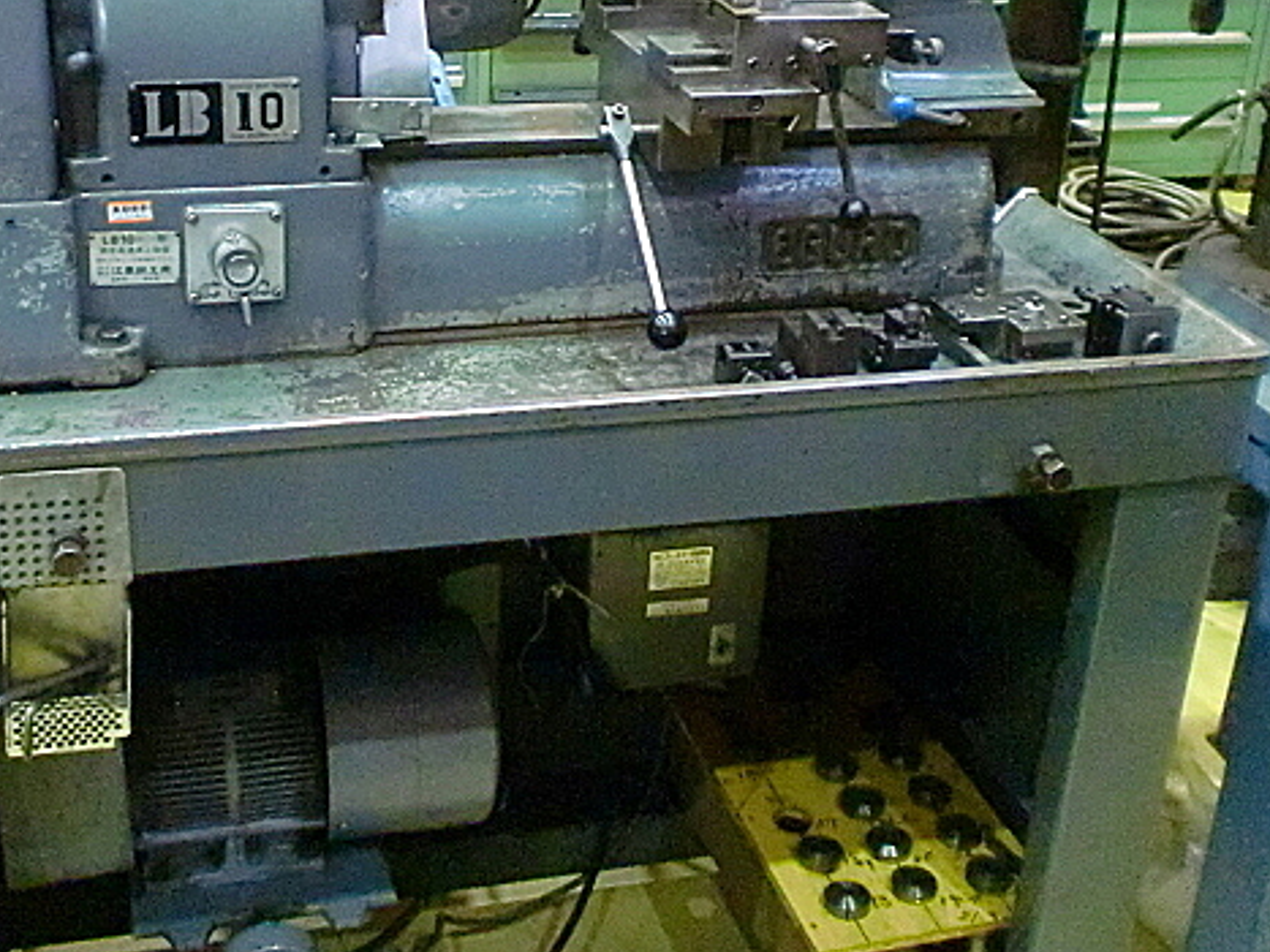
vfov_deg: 30.0
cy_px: 305
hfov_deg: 39.5
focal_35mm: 48
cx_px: 495
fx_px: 1761
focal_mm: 6.3
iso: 1600
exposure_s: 1/40
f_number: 3.1
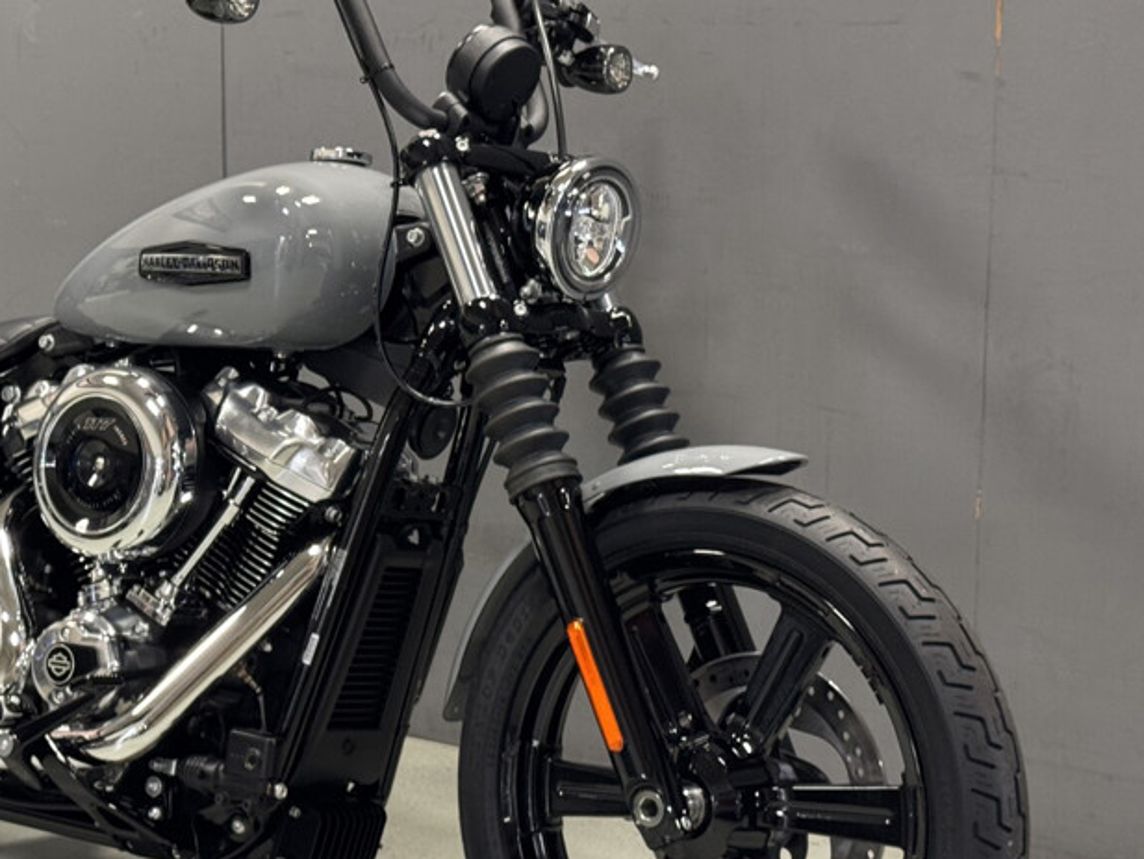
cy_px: 430
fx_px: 2744
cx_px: 255
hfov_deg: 23.3
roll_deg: -0.2
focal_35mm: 83
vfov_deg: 17.8
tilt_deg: -11.4
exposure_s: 1/60
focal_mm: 6.76
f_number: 1.78
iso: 250
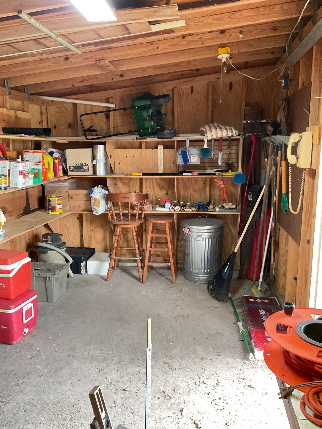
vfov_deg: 61.7
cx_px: 161
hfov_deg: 48.2
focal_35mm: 29
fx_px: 360
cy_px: 214
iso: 320
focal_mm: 3
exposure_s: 1/40
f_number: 1.8
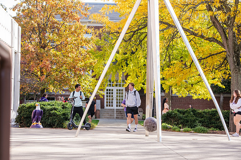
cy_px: 80
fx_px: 636
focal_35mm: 95
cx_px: 120
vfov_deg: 14.4
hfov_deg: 21.5
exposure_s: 1/250
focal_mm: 95
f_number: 8
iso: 400
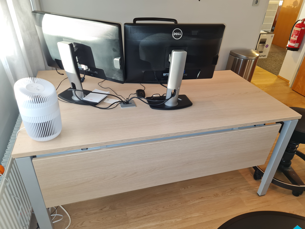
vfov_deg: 53.1
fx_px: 229
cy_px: 114
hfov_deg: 67.3
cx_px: 152
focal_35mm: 26
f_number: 1.8
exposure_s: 1/25
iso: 125
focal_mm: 5.4
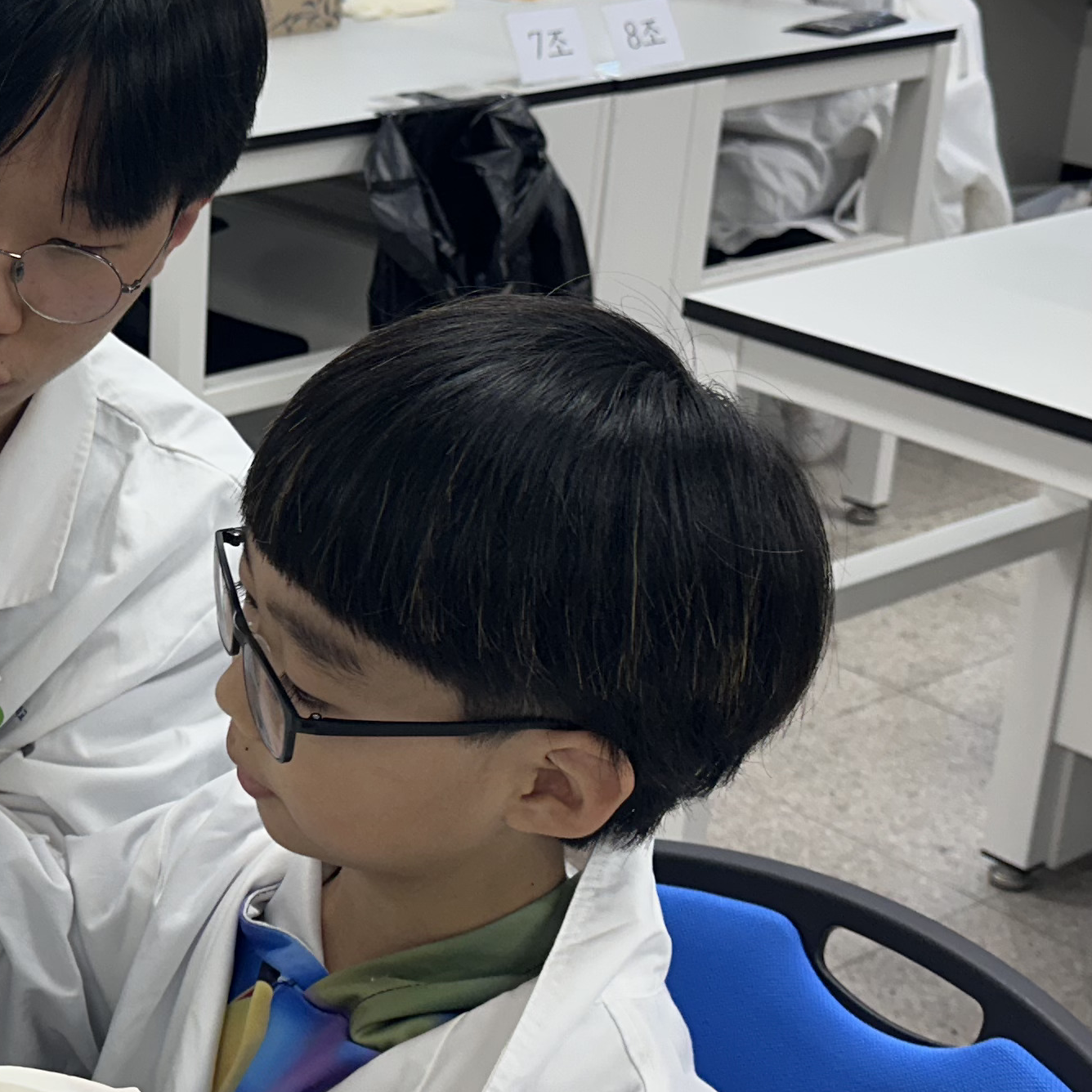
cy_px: 459
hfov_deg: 25.6
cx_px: 14
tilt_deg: -19.9
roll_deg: -0.6
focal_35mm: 64
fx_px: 2284
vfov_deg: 26.9
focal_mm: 6.86
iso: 100
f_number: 1.78
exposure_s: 1/120
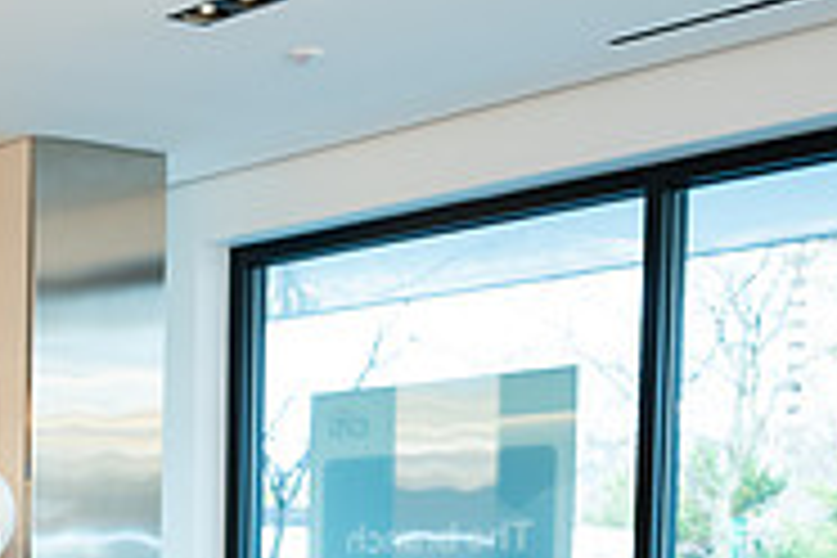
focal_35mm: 84
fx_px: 1953
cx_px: -284
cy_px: 737
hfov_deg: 21.6
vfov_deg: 15.4
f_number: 3.2
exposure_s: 1/125
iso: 400
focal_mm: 24
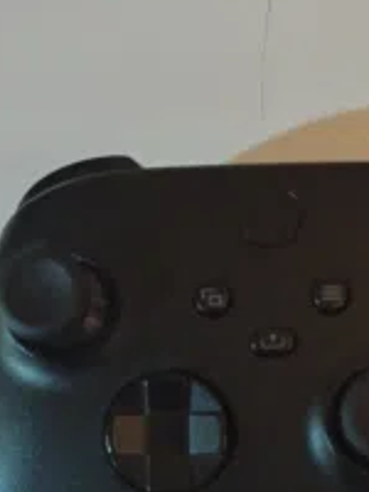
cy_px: 406
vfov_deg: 36.6
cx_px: 293
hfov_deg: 28.5
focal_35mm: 50
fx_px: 711
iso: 6464
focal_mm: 4.71
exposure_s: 1/33.3
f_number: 1.7
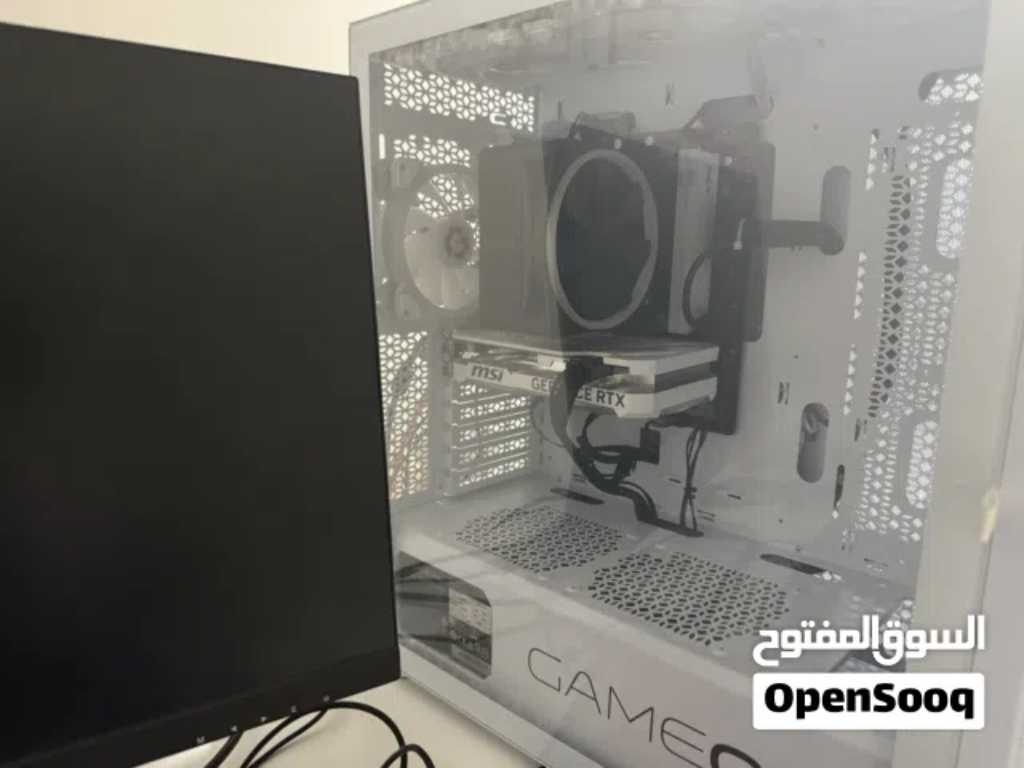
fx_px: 710
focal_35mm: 24
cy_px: 384
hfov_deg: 71.6
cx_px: 512
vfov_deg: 56.8
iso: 1000
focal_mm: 6.76
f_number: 1.78
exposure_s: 1/33
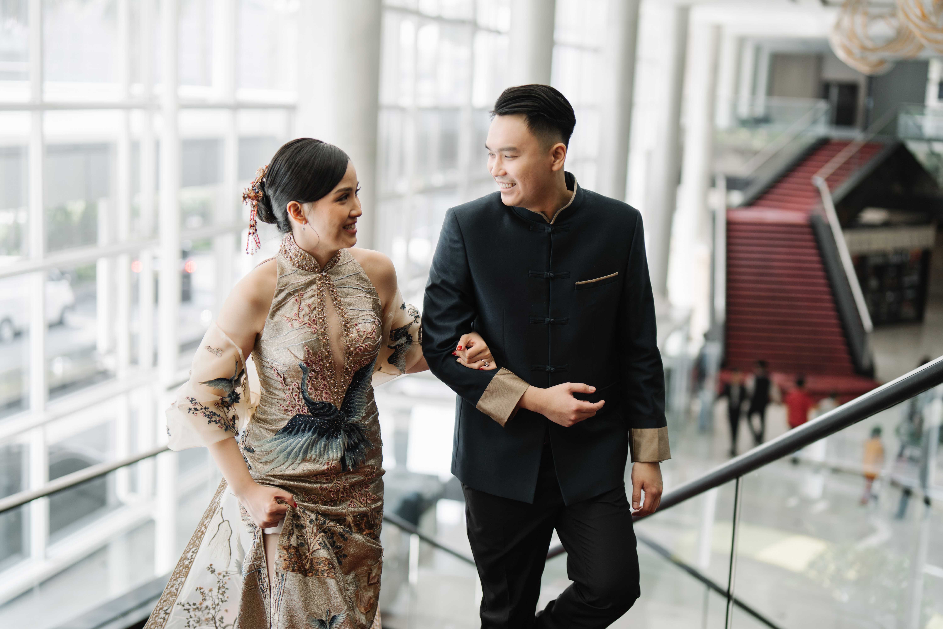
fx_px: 1310
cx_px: 472
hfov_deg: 39.6
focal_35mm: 50
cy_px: 314
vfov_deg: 27.0
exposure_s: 1/320
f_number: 1.4
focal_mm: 50
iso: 100
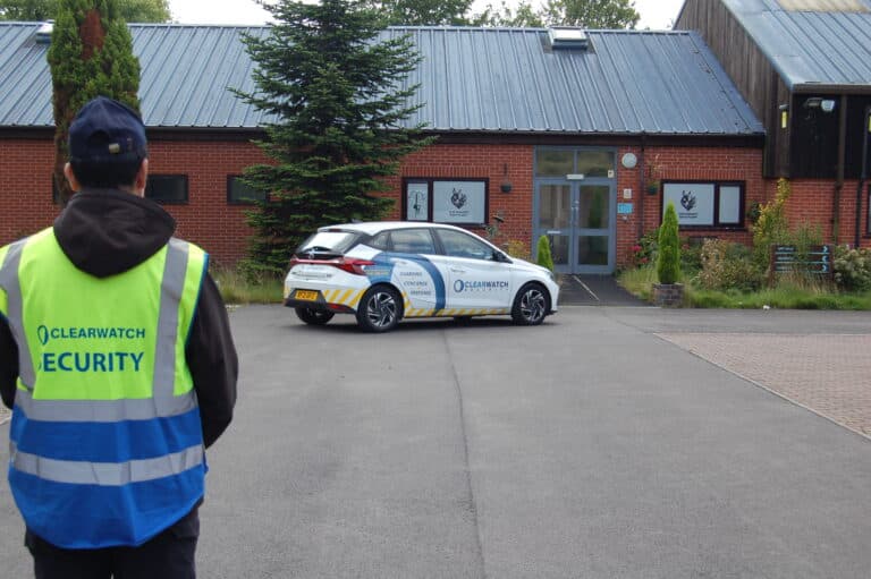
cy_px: 290
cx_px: 436
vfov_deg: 28.0
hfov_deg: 41.1
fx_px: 1161
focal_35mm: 48
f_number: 7.1
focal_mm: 32
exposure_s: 1/200
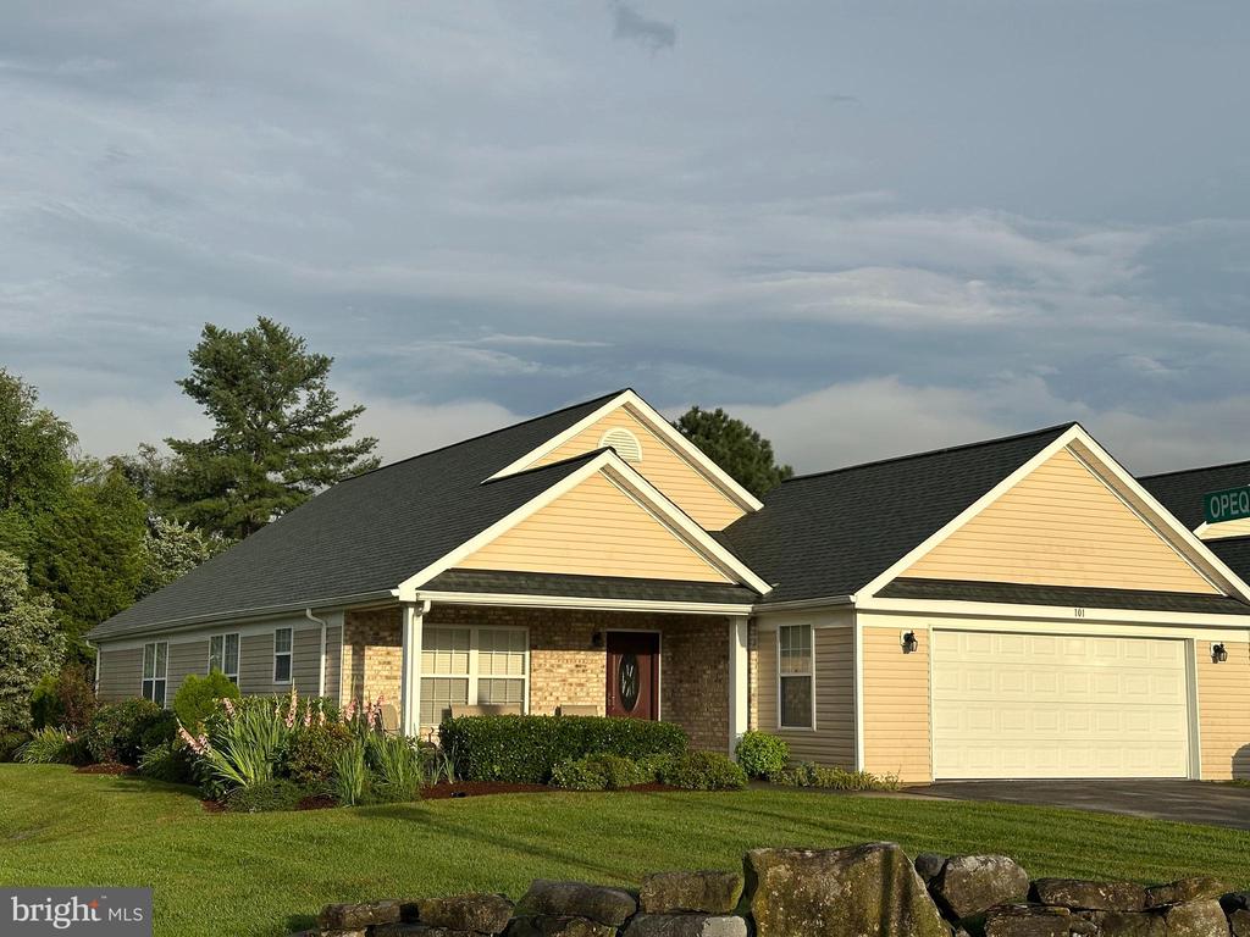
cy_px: 468
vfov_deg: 30.3
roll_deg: -0.5
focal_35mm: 48
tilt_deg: +7.3
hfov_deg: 39.7
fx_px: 1733
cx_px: 625
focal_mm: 6.86
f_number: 1.78
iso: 64
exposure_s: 1/3367
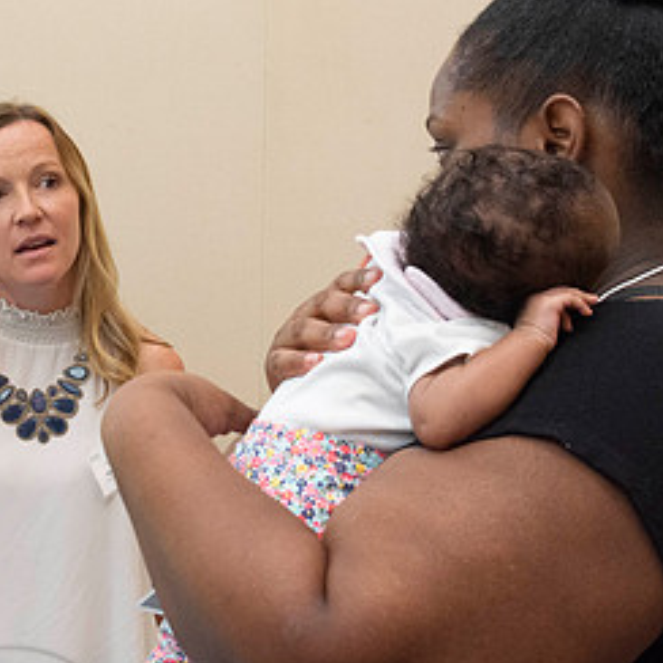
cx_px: 19
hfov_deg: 19.9
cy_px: 327
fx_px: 1842
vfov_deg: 20.4
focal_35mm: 85
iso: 2000
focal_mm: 28
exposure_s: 1/160
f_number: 6.3
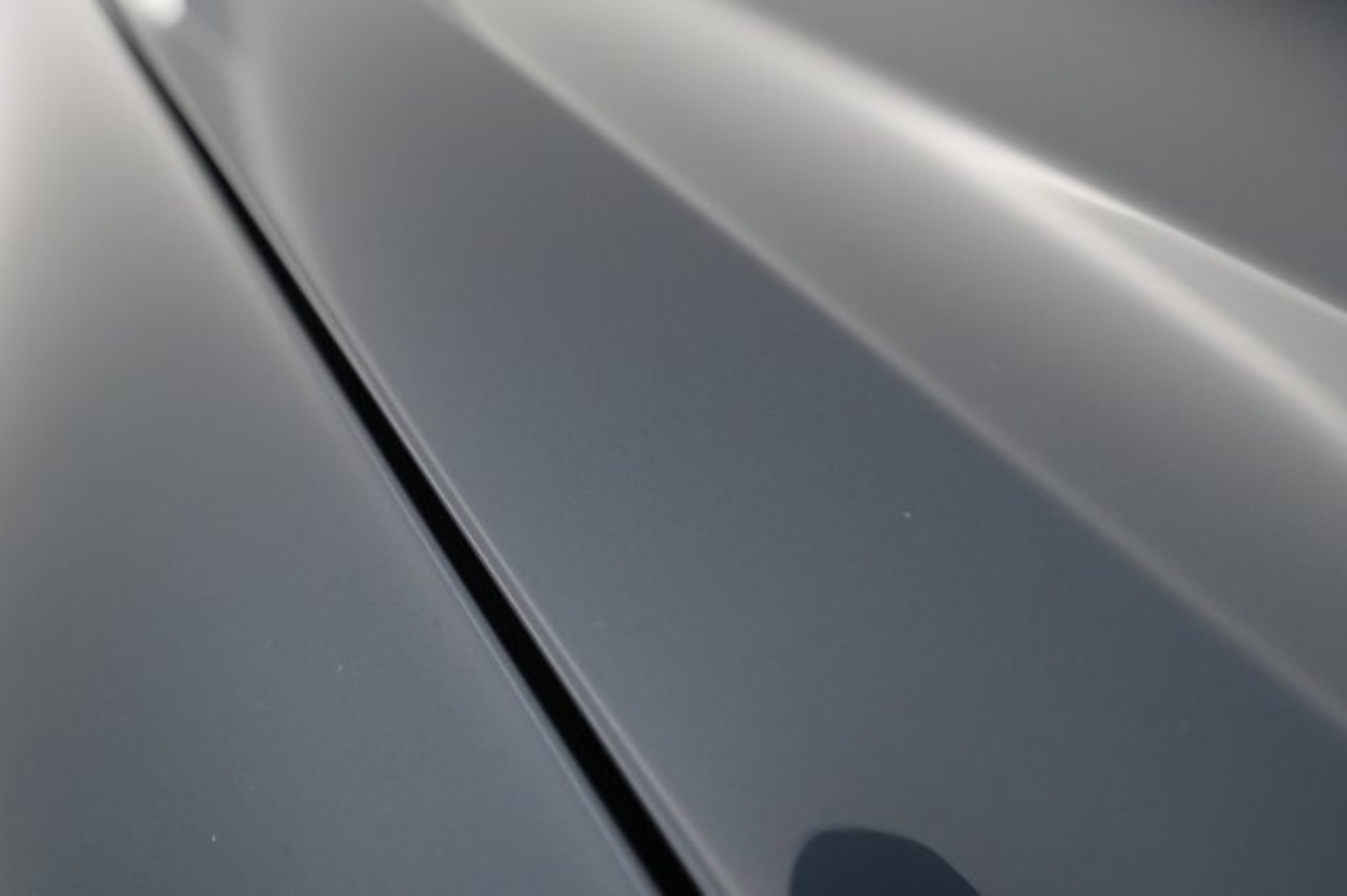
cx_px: 674
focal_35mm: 28
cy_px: 448
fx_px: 1047
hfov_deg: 65.5
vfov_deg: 46.4
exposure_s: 1/100
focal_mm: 28
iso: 4000
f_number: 4.5
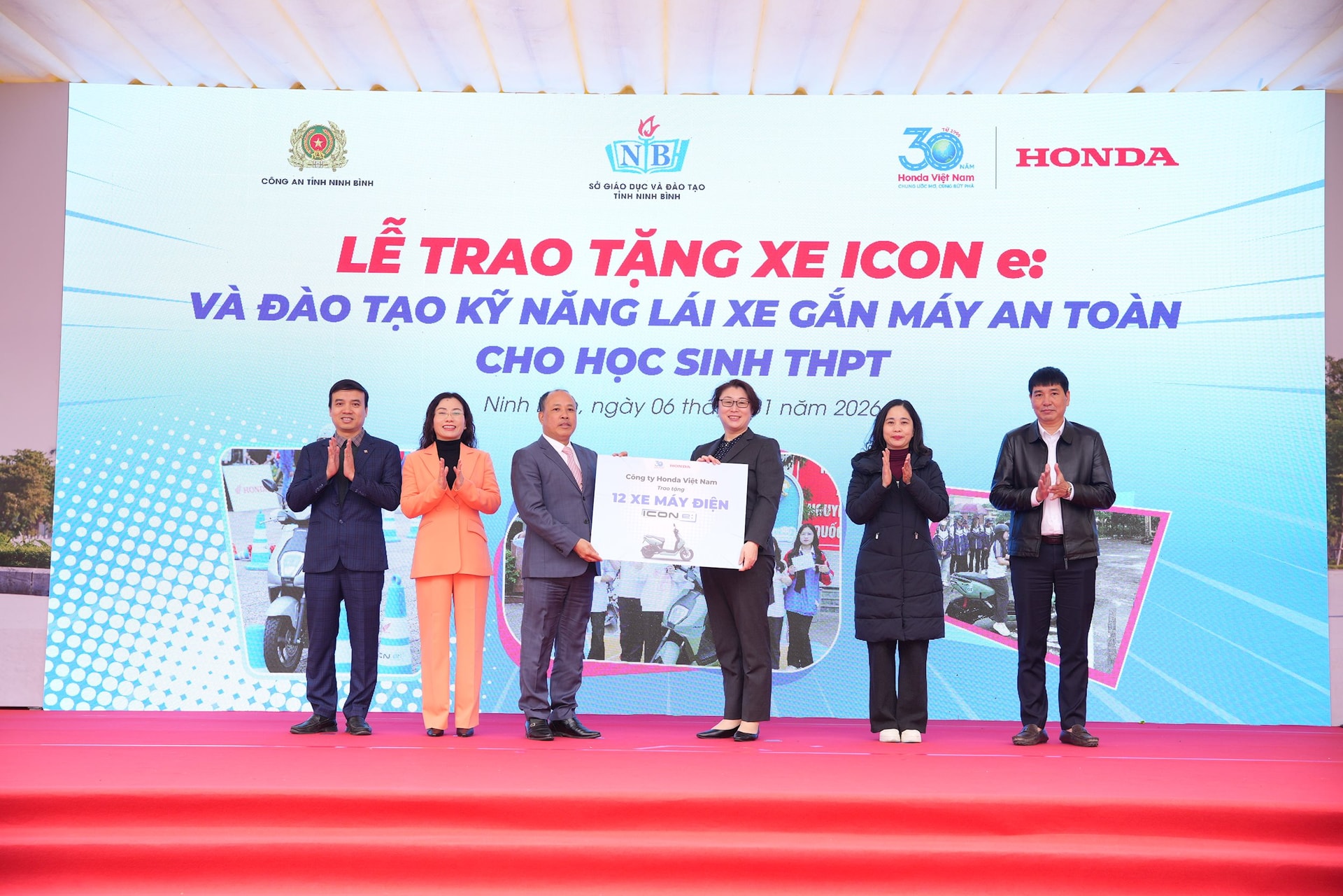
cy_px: 448
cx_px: 672
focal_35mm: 53
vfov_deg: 25.7
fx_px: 1966
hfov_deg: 37.7
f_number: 4
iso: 320
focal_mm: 52.7
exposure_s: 1/250
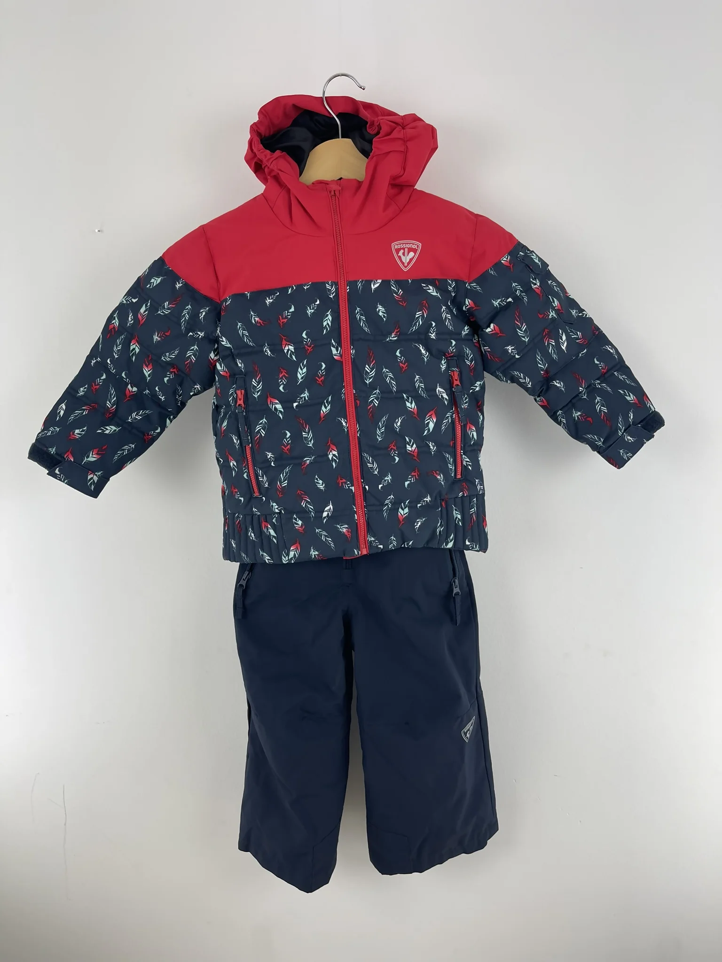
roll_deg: +2.1
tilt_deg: -11.1
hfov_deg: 54.9
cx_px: 361
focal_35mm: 25
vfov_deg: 69.4
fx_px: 695
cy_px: 481
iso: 32
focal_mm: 5.1
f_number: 1.6
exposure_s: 1/120
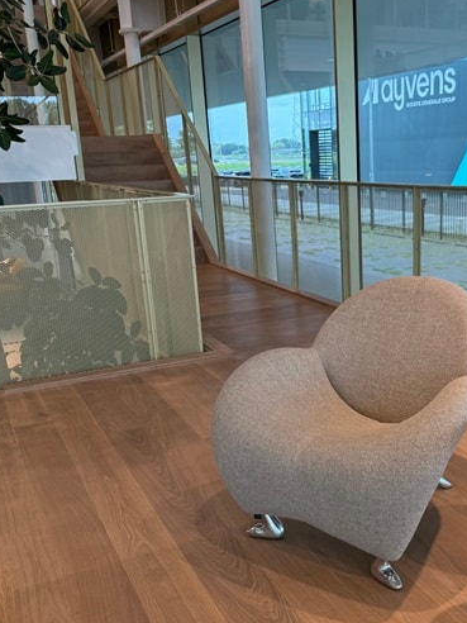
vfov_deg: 47.7
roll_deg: +2.8
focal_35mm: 39
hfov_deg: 36.1
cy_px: 360
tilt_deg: -14.8
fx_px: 702
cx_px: 344
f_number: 1.78
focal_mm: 6.76
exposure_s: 1/223
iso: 80
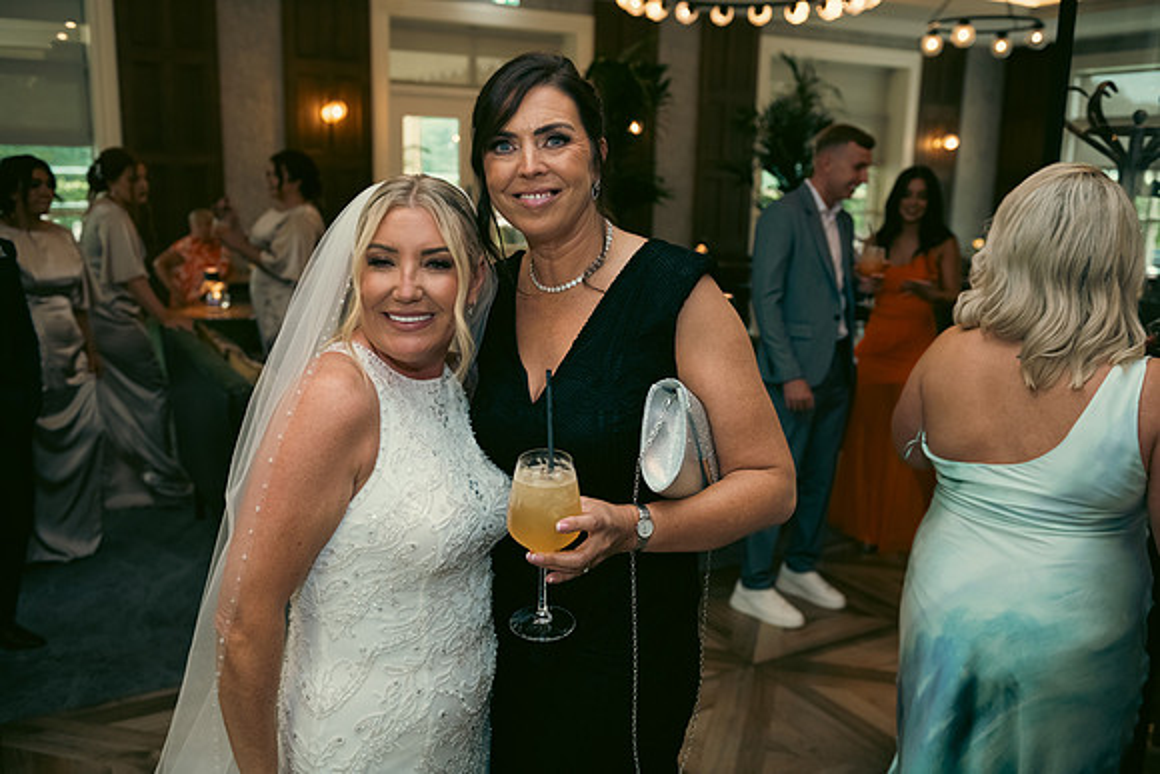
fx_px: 1031
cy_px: 387
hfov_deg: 58.7
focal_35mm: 32
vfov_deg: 41.1
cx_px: 580
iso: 800
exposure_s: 1/160
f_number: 3.5
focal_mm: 32
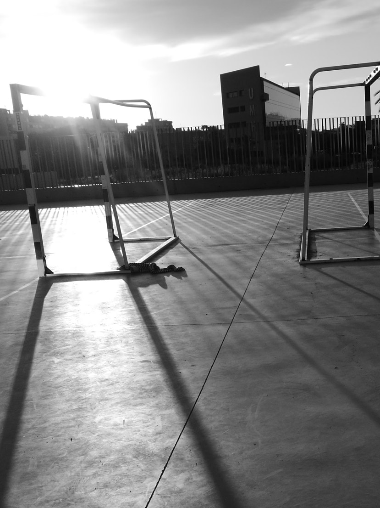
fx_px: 732
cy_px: 389
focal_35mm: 50
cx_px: 283
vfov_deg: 37.1
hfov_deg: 28.7
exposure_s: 1/2237
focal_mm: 4.5
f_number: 2.2
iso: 50
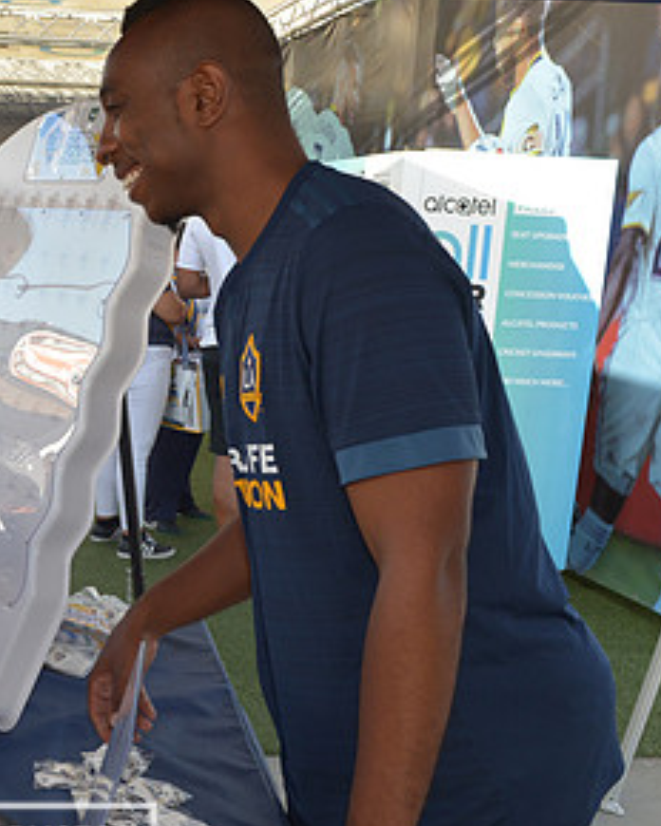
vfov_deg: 41.2
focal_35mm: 45
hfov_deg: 30.3
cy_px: 414
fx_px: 1100
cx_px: -46
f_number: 7.1
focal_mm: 24
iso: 400
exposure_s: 1/200
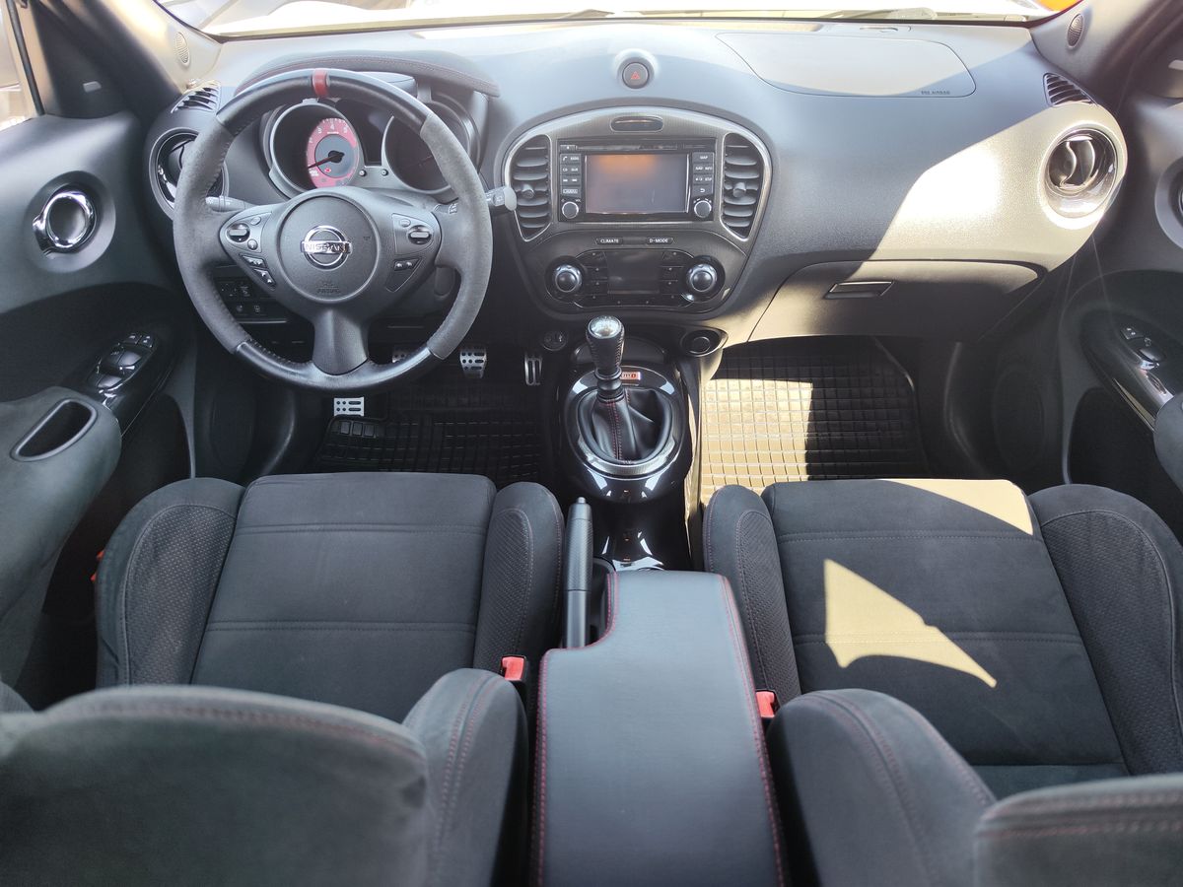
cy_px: 444
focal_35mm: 23
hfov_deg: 73.9
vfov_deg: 58.9
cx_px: 592
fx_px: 786
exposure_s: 1/100
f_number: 1.69
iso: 110
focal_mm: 7.01
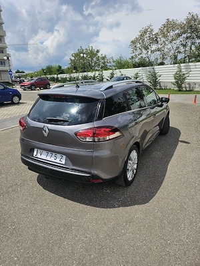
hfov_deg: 58.9
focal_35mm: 23
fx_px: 177
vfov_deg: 73.9
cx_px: 100
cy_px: 133
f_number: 1.7
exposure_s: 1/1111
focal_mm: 6.3
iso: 10
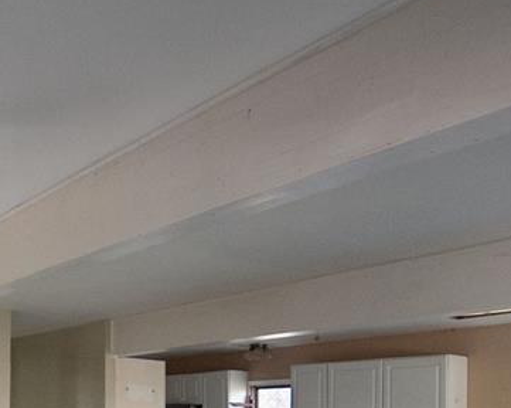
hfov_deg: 43.0
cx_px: 79
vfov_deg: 34.2
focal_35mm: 40
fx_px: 604
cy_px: 401
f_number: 3.5
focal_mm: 10
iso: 1000
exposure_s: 1/125
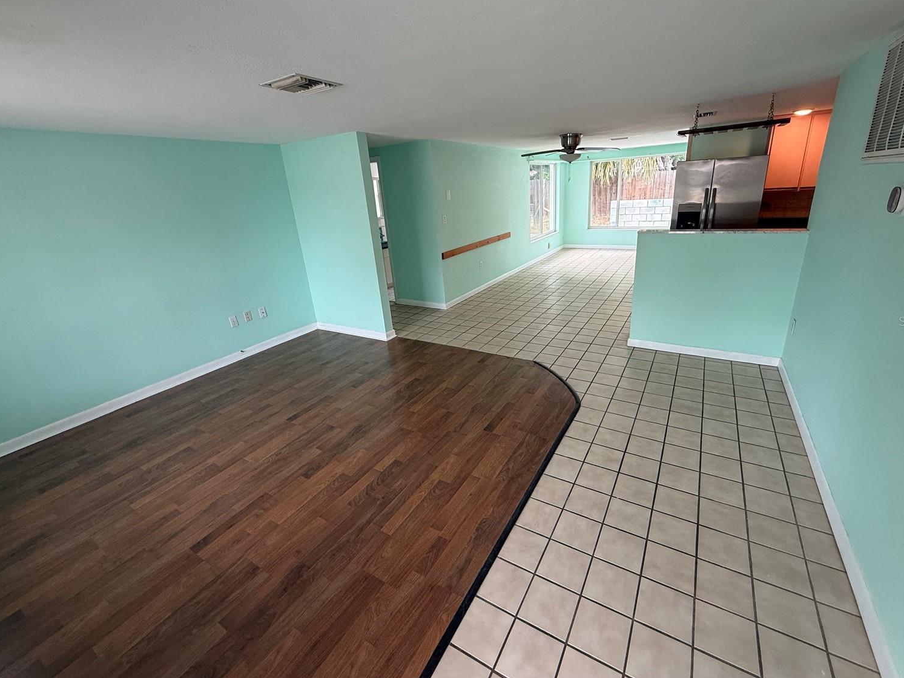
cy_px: 321
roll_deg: +3.2
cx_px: 472
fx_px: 392
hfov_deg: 98.1
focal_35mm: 15
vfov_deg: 81.7
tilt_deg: -18.2
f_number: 2.2
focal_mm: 2.22
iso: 125
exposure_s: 1/99
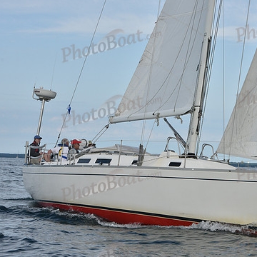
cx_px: 199
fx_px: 1058
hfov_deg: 13.8
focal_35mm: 126
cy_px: 137
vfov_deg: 13.8
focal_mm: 92
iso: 320
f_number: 9
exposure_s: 1/1000
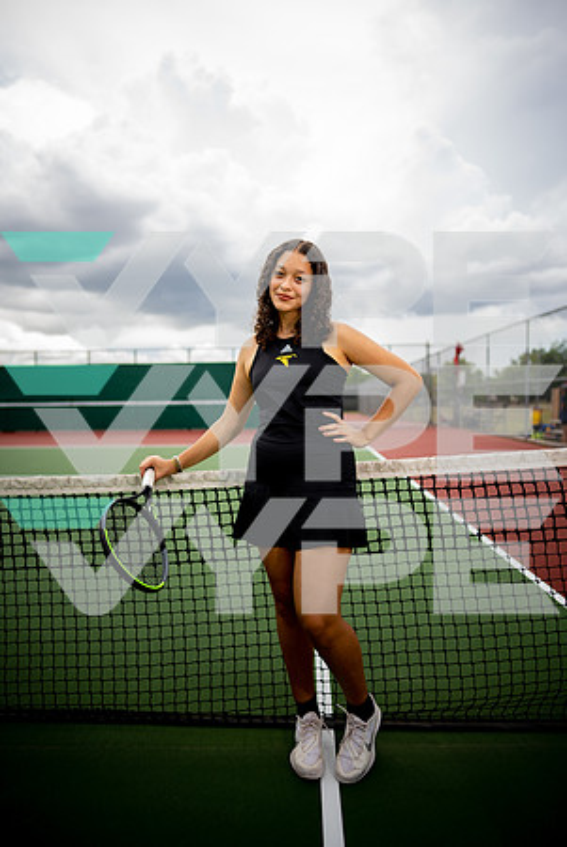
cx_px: 284
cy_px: 424
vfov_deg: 73.7
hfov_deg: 53.2
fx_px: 566
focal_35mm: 24
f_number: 1.4
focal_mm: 24
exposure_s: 1/1000
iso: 50
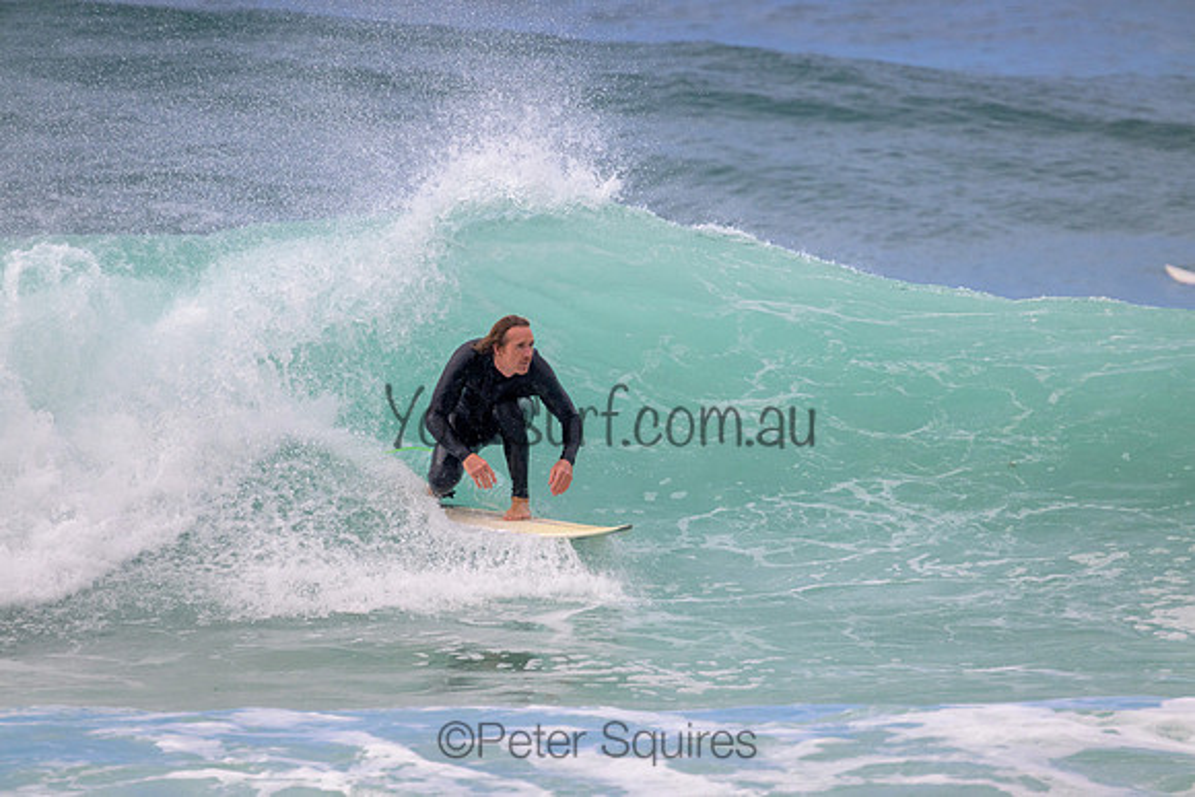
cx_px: 598
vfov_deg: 1.7
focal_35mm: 800
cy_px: 398
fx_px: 26561
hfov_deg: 2.6
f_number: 11
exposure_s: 1/2000
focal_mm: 800
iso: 1250
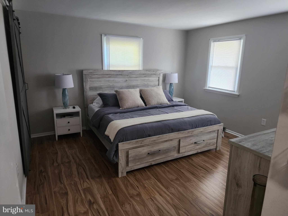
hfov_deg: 73.9
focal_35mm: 23
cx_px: 144
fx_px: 191
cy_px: 108
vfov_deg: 58.9
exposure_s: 1/120
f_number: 1.8
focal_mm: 6.4
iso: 500
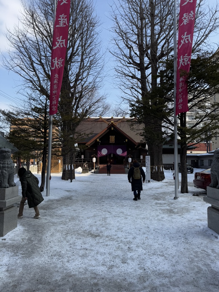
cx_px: 110
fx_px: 202
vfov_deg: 71.6
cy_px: 146
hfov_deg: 56.8
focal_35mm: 24
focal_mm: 6.76
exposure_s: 1/2604
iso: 80
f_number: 1.78
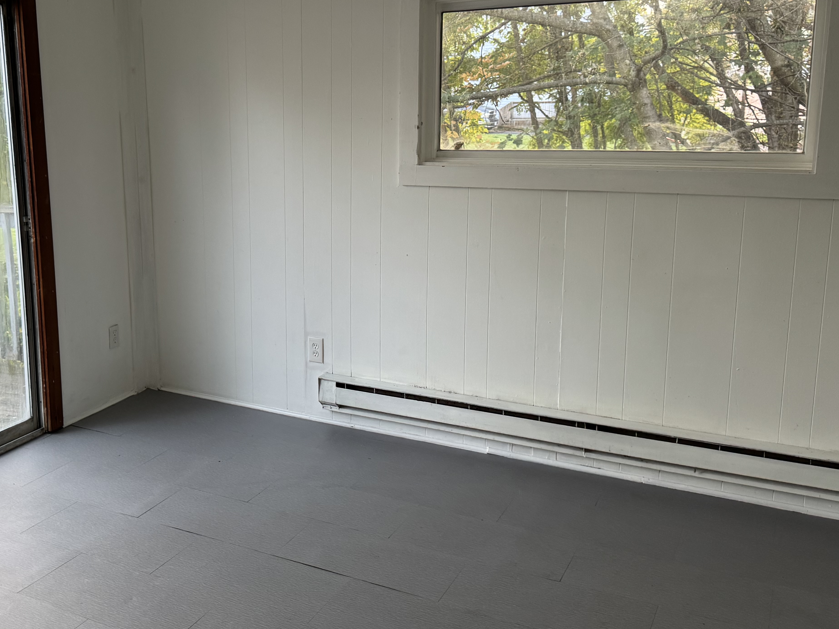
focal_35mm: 37
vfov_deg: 38.6
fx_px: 897
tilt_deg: -10.8
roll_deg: +1.3
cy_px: 265
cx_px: 292
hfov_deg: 49.4
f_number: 1.78
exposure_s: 1/89
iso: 200
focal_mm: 6.76
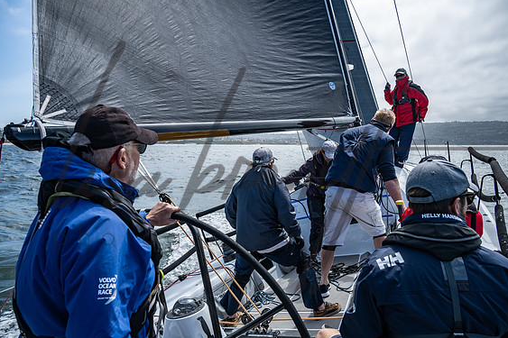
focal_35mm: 25
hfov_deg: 71.5
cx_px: 254
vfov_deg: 51.3
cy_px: 170
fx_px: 353
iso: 200
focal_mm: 24
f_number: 6.3
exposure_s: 1/1250
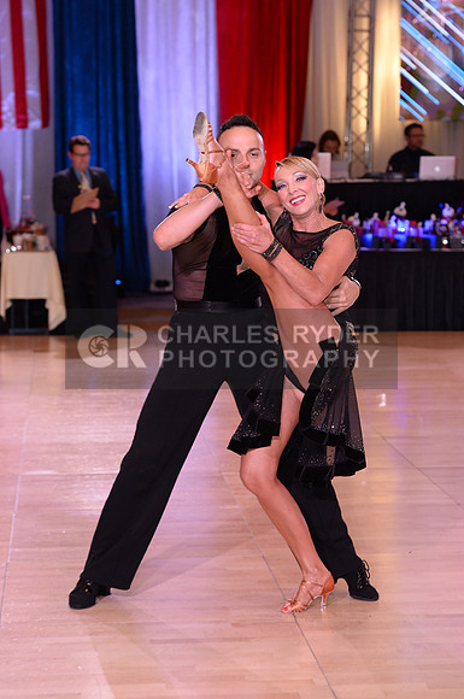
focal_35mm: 90
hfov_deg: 15.1
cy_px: 350
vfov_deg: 22.7
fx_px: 1745
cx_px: 232
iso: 1600
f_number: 4.5
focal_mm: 90
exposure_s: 1/250
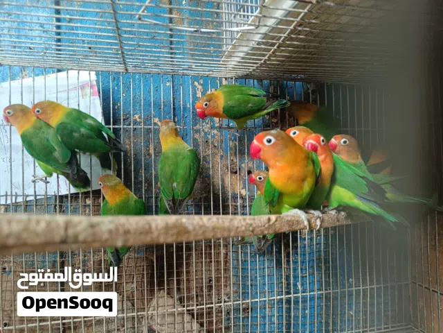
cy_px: 166
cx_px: 222
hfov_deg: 71.6
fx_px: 307
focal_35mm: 24
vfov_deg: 56.8
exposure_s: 1/50.1
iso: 322
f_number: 1.88
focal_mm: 5.59
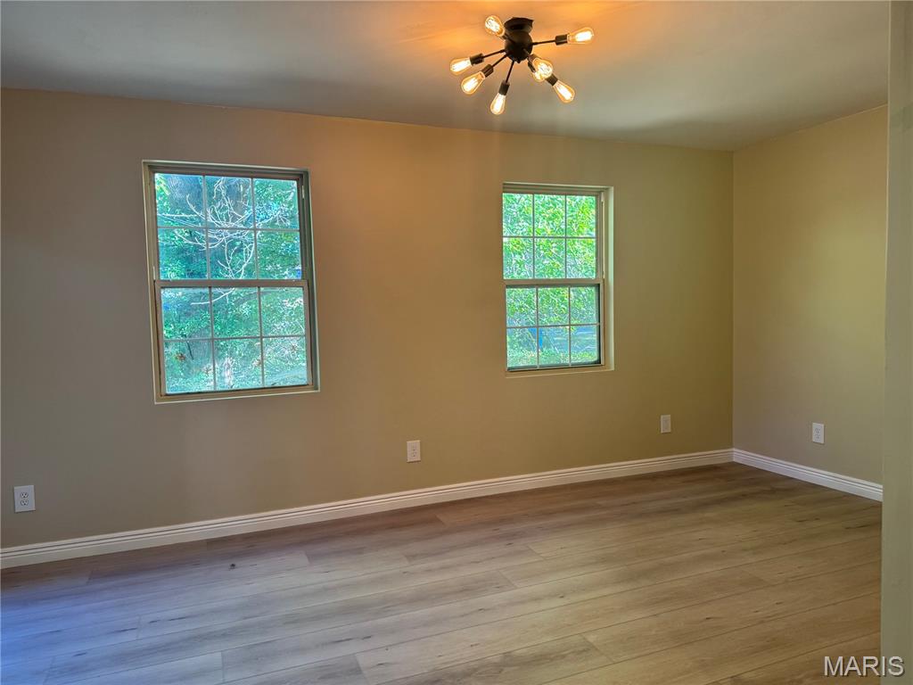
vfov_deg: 56.8
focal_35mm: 24
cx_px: 456
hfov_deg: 71.6
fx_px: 633
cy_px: 342
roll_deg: +1.2
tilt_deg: -4.2
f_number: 1.78
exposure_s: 1/120
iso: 125
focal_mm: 6.76
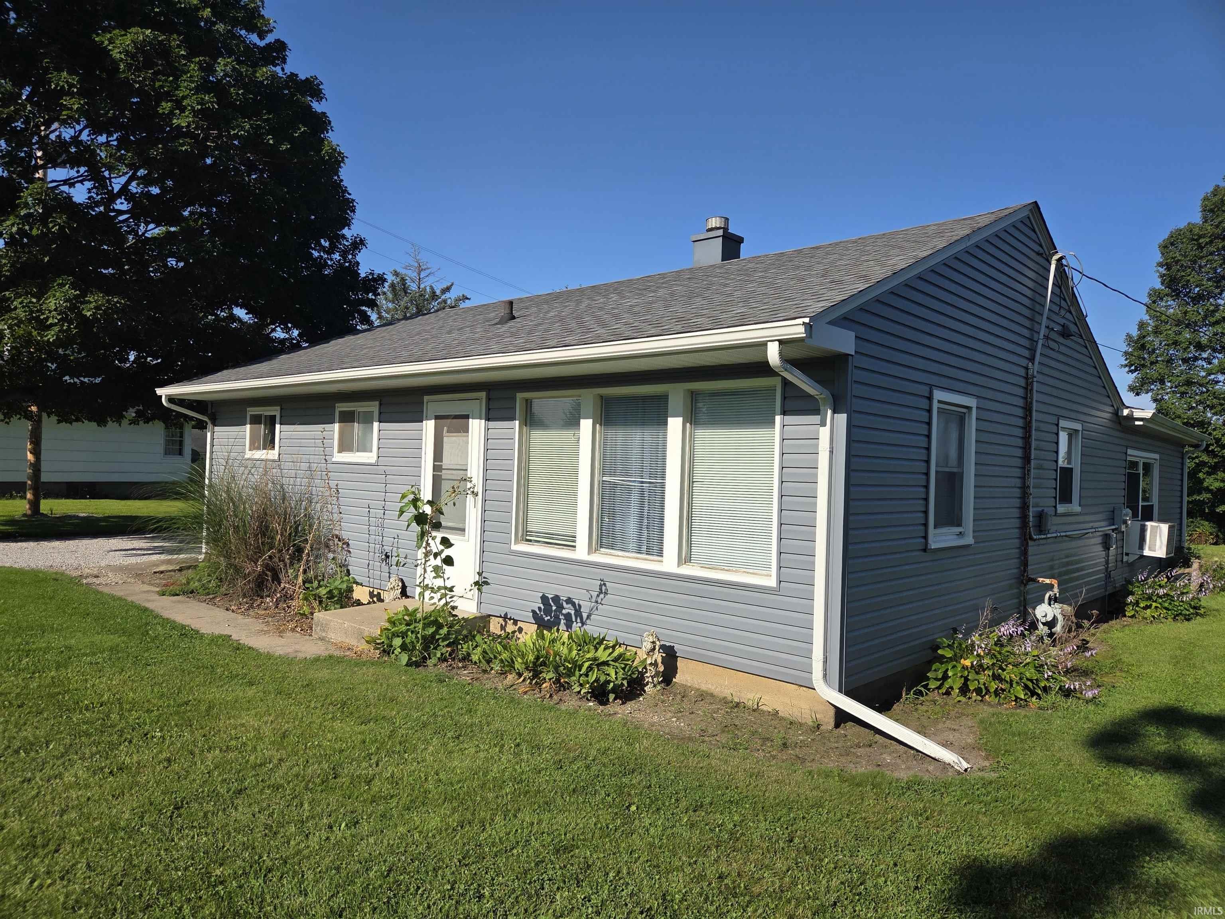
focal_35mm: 23
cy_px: 460
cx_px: 612
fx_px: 814
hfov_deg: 73.9
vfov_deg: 58.9
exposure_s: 1/5399
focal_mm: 5.4
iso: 80
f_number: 1.8
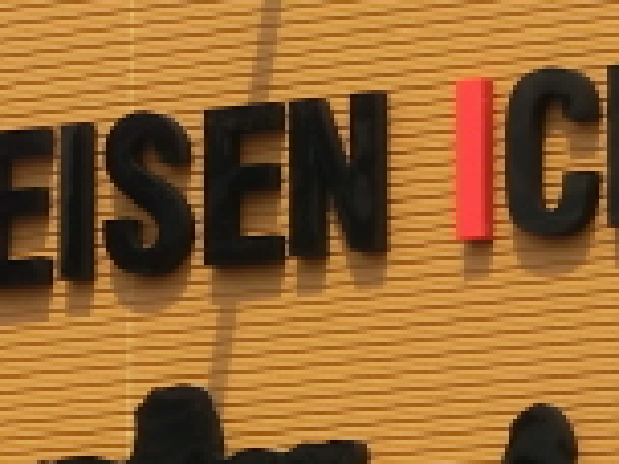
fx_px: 11480
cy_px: 236
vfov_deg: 2.3
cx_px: -273
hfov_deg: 3.1
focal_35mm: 642
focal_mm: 26.91
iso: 80
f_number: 5.9
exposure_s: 1/640
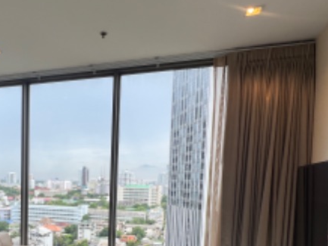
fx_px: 284
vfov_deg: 44.2
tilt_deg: -4.5
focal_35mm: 30
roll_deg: -1.7
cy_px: 202
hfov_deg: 56.8
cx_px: 80
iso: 40
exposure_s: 1/122
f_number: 1.8
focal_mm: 1.57
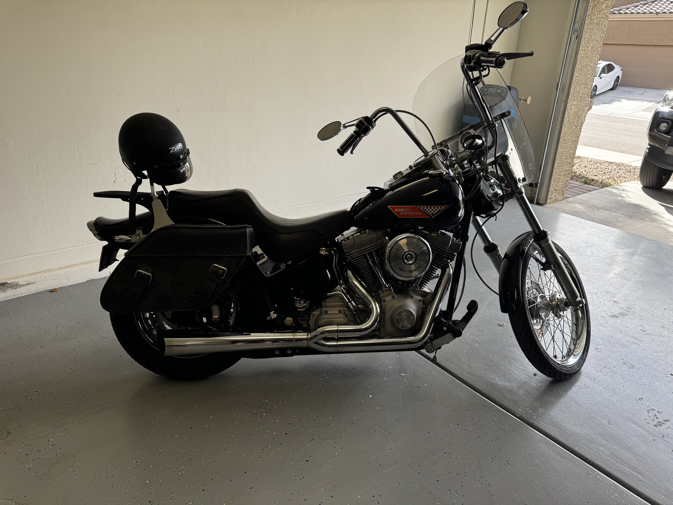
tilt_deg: -24.4
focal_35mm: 24
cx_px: 336
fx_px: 467
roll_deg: -3.0
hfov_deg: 71.6
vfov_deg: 56.8
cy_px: 252
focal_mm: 6.76
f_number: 1.78
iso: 80
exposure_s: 1/407
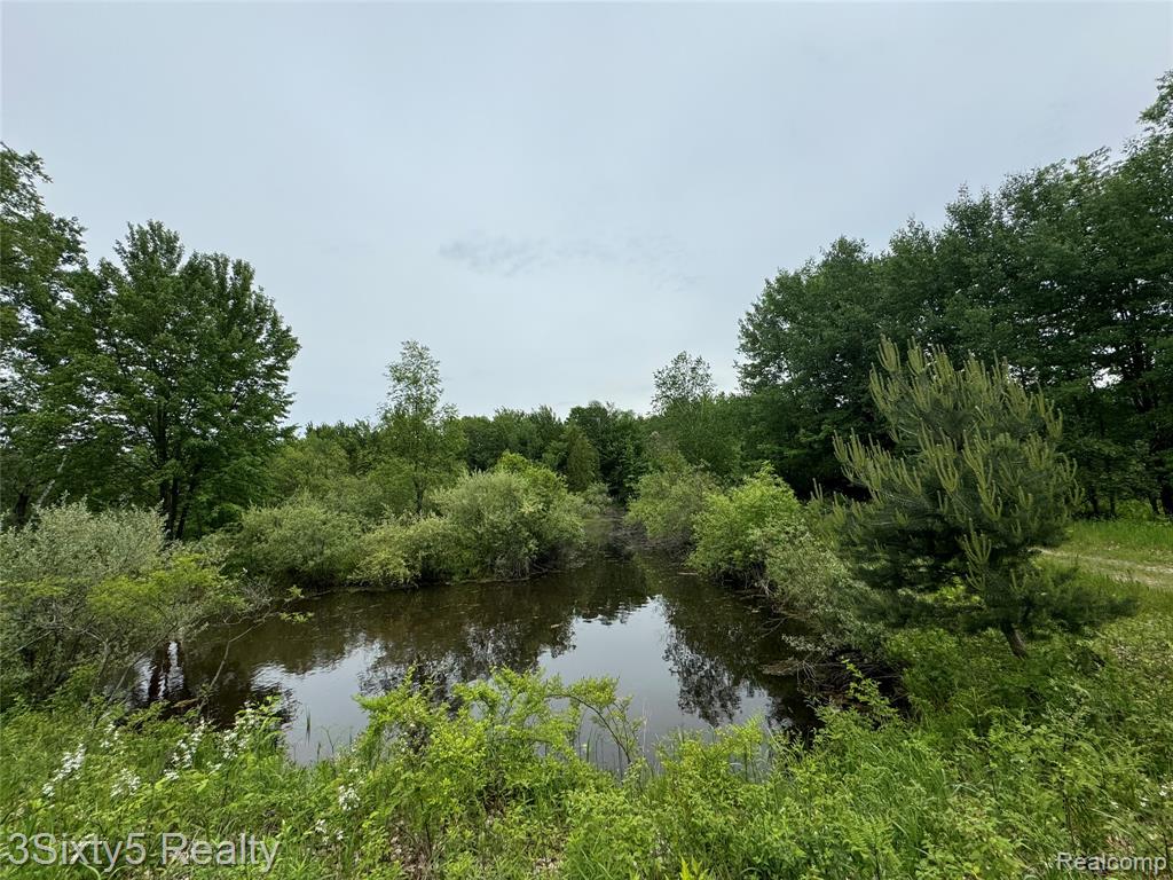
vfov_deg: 85.7
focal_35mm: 14
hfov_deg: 102.1
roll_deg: +2.8
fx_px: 474
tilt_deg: +6.3
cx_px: 586
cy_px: 440
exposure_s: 1/2584
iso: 50
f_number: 2.2
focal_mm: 2.22
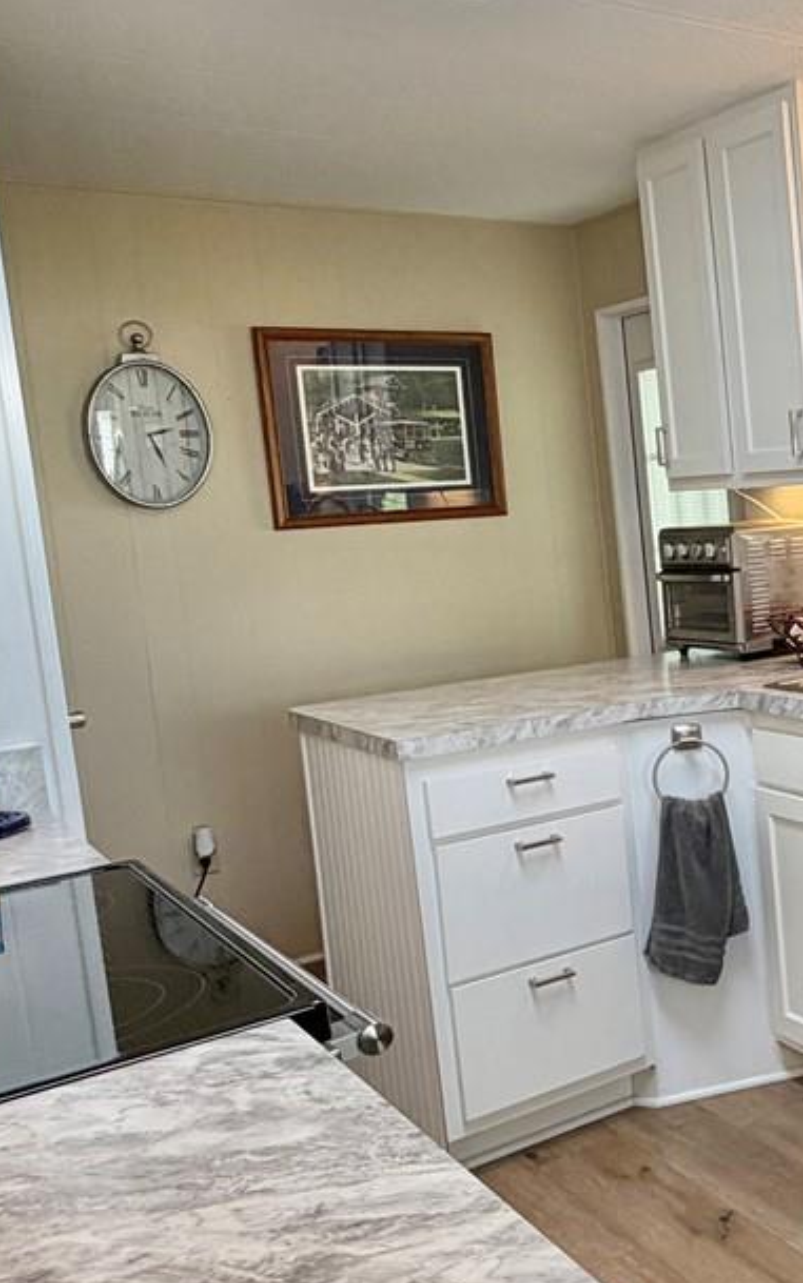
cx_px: 1022
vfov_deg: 50.4
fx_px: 1365
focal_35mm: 39
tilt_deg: -5.9
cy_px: 619
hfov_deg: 27.7
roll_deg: +3.6
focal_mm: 2.22
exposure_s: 1/120
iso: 125
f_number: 2.2
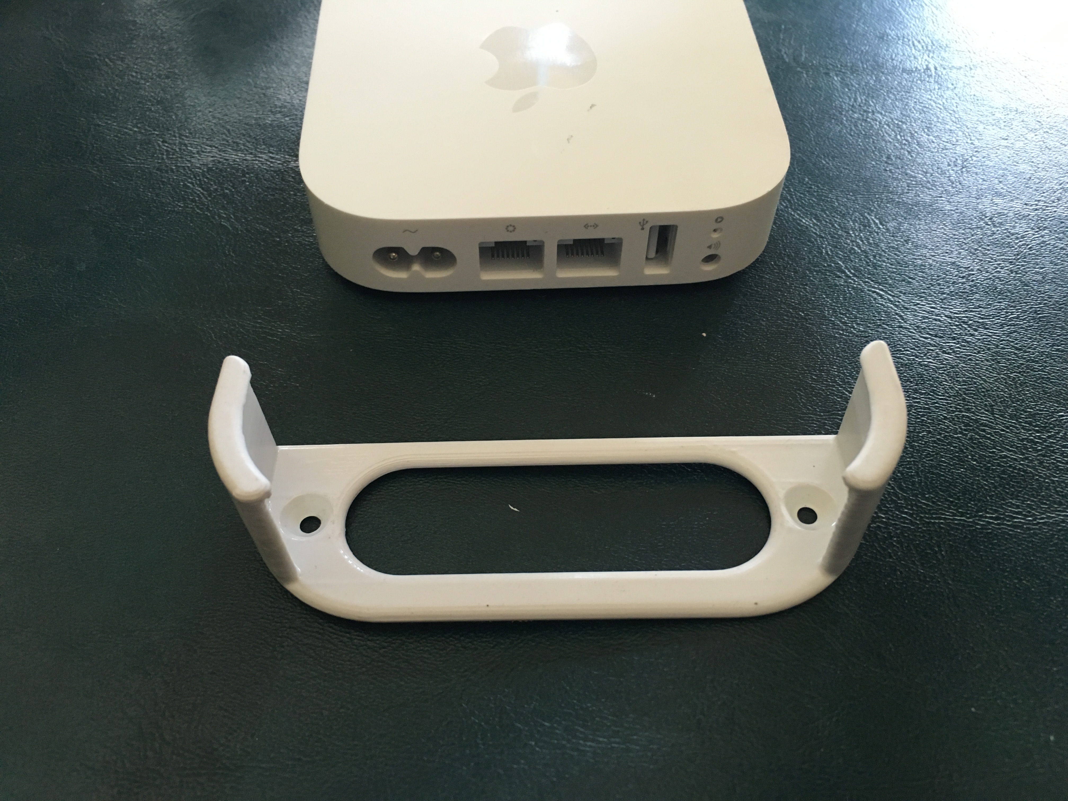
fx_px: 895
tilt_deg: -53.9
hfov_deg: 61.7
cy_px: 400
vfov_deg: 48.2
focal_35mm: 29
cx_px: 534
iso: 125
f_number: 2.2
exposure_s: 1/30
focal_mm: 4.15
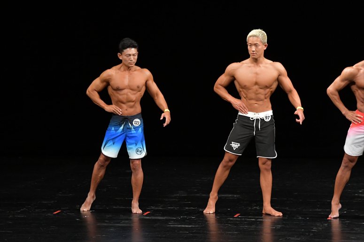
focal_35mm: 240
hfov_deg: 8.6
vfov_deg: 5.7
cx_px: 182
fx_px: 2426
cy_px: 121
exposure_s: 1/400
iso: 3200
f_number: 5.6
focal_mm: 160
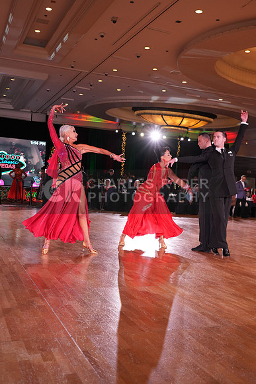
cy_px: 192
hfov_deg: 35.1
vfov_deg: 50.7
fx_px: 405
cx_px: 128
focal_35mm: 38
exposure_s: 1/200
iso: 2000
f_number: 5
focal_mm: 38
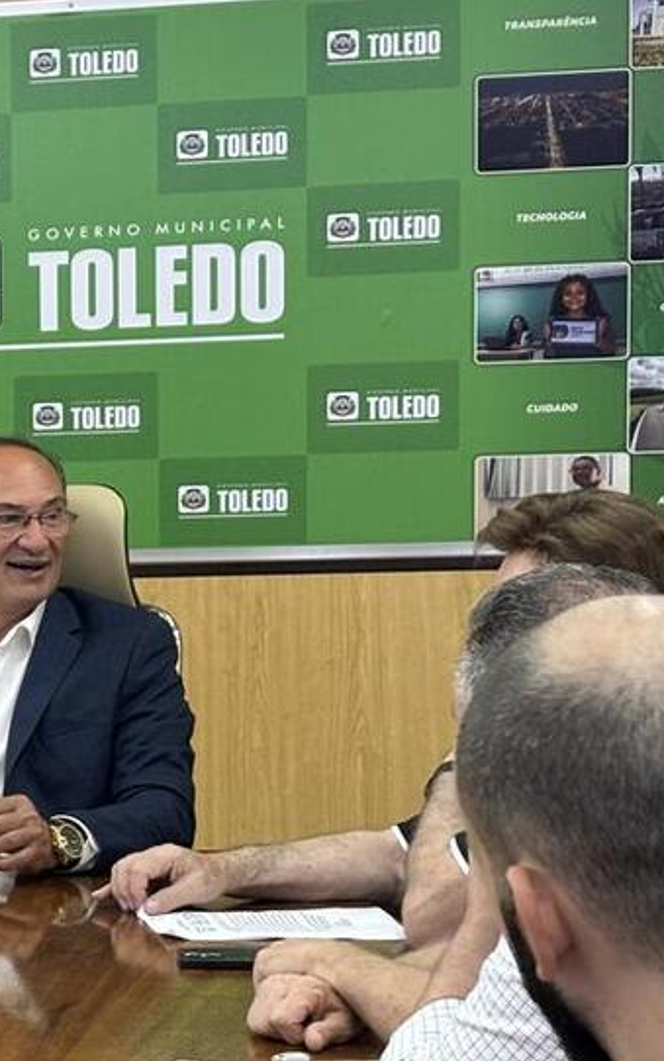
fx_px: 3530
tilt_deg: -7.5
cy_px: 787
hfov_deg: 10.2
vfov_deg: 17.0
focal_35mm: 122
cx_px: -498
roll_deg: +2.1
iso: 125
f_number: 1.6
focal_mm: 5.96
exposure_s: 1/40
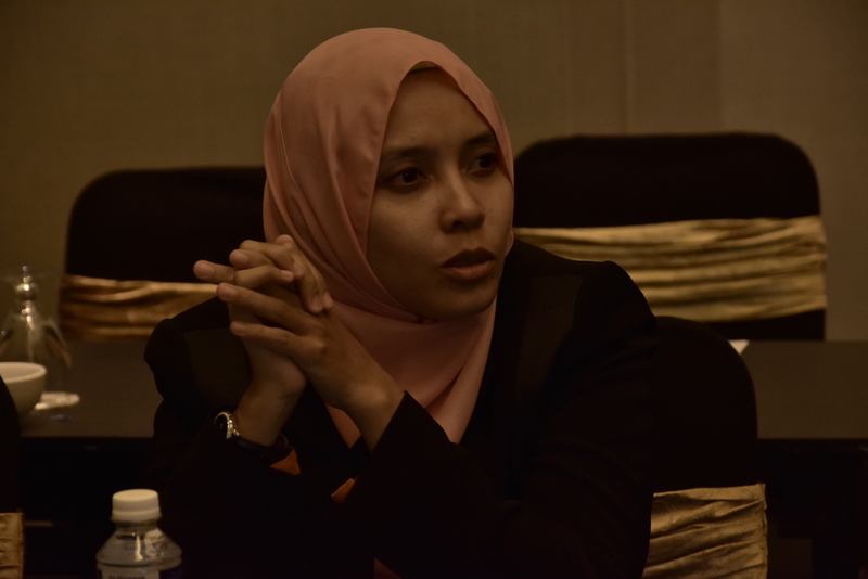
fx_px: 3799
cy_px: 290
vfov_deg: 8.7
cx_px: 434
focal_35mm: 158
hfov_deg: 13.0
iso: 1000
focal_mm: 105
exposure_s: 1/50
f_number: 6.3
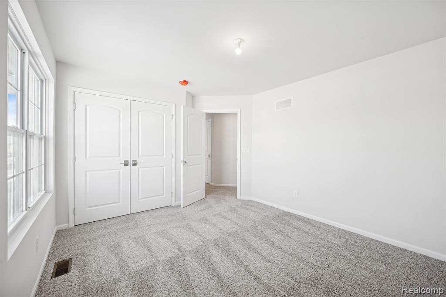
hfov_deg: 104.2
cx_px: 223
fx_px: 173
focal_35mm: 14
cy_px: 148
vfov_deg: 81.2
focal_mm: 14
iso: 100
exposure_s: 1/3.33
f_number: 9
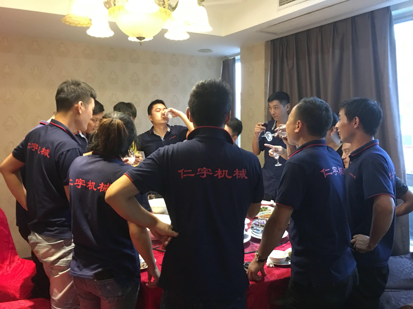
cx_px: 206
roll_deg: +1.8
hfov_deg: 61.7
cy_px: 154
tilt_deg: -6.9
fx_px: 346
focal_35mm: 29
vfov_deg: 48.2
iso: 160
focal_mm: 4.15
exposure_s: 1/8
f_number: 2.2
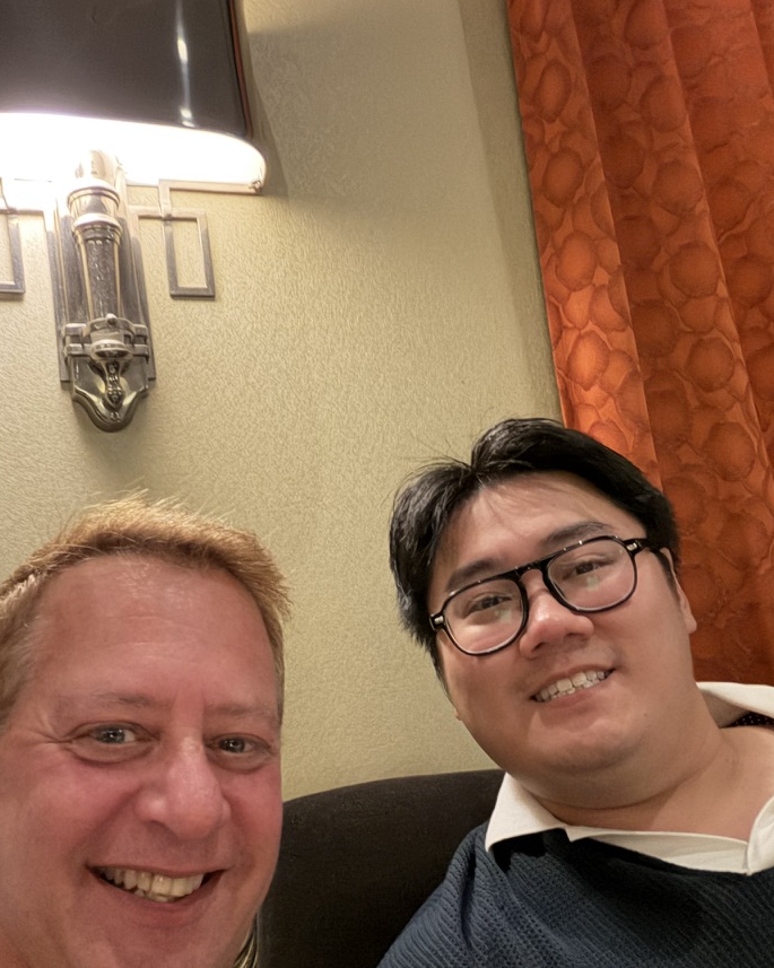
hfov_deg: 42.2
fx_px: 1003
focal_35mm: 35
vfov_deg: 51.3
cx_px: 424
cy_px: 573
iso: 1600
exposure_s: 1/15
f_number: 1.9
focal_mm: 2.71
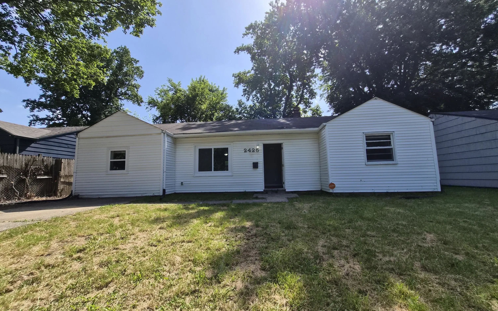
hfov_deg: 105.3
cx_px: 249
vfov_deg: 78.6
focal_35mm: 14
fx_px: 190
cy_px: 158
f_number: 2.2
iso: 25
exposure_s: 1/1384
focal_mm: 1.7
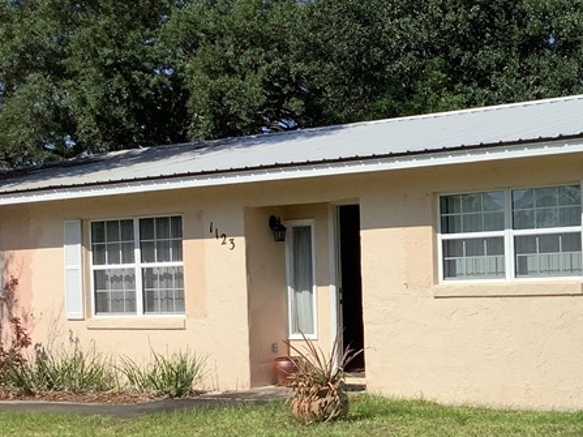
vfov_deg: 20.7
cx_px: 608
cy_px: 279
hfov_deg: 25.8
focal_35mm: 71
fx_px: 1195
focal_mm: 3.3
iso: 25
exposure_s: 1/2398
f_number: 2.4
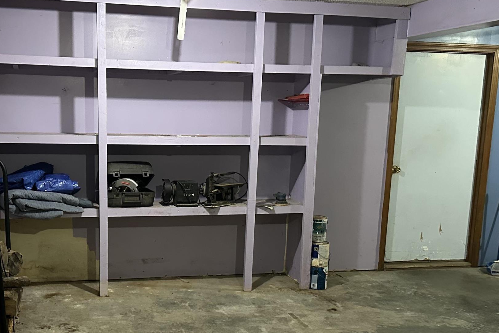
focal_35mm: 47
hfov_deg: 41.4
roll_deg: -1.3
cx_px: 168
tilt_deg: -9.1
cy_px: 237
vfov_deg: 28.3
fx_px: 651
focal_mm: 6.86
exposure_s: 1/60
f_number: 1.78
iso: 800
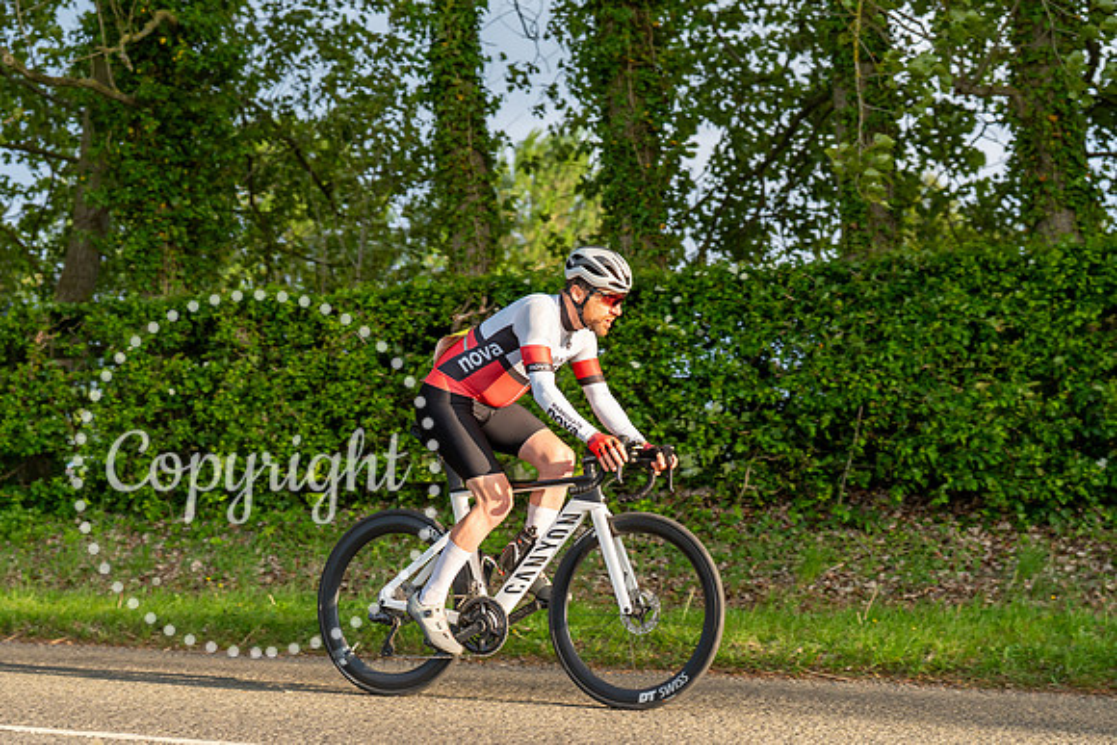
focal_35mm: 70
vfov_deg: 19.5
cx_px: 558
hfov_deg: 28.8
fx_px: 2172
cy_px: 372
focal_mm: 70
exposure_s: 1/1000
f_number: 4
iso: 800
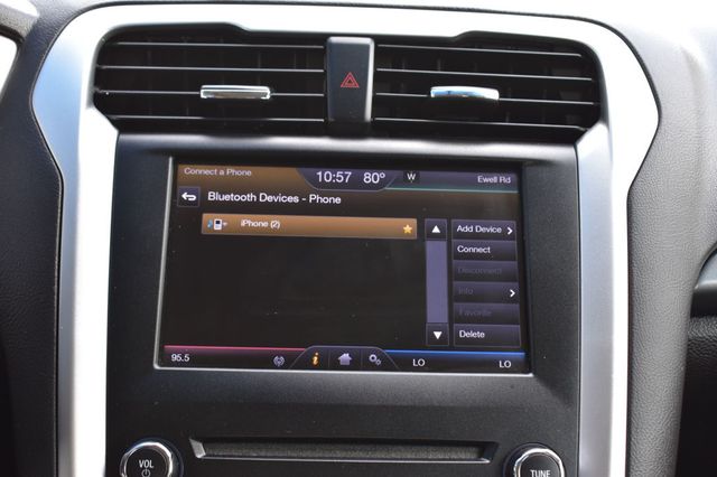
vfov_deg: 28.9
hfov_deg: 42.3
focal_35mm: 46
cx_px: 358
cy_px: 238
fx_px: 926
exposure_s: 1/50
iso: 400
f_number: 7.1
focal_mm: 31
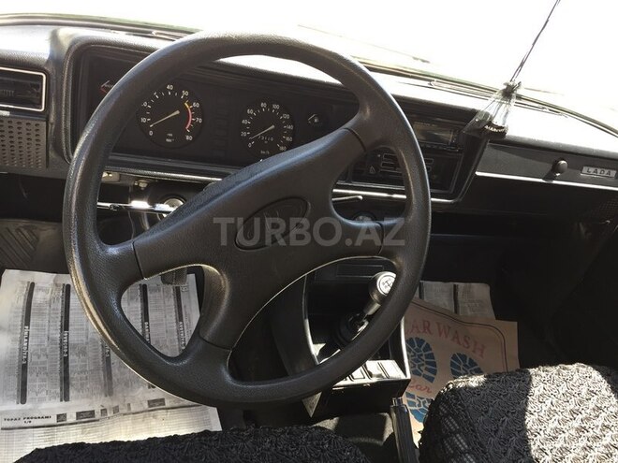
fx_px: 518
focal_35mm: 29
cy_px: 232
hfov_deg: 61.7
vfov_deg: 48.2
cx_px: 309
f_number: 2.2
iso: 40
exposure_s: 1/100
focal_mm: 4.15
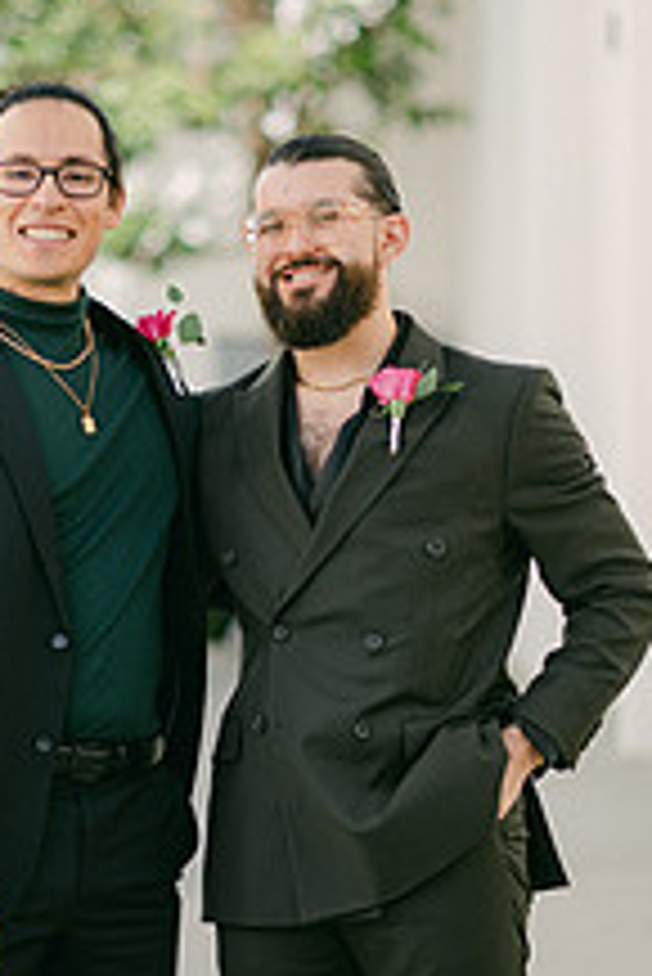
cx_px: 180
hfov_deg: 7.8
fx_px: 4773
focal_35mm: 176
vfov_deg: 11.6
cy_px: 697
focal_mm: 85
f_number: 1.8
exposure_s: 1/2500
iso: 80
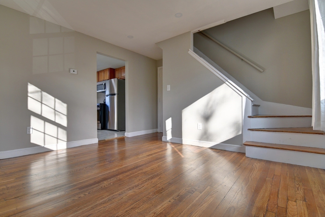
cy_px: 108
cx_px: 162
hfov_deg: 96.7
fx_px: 144
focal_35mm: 16
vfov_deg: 73.8
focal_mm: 11
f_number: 8
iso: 400
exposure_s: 1/60
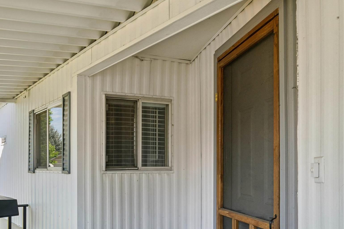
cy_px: 170
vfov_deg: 38.4
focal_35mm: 34
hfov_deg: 48.6
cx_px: 17
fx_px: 321
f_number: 13
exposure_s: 1/60
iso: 400
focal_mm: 16.8
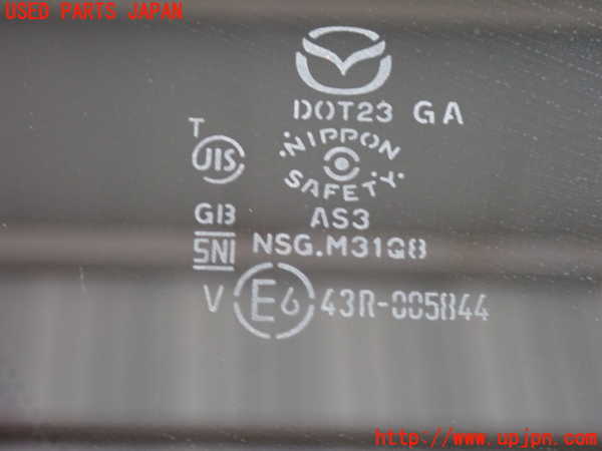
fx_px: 1739
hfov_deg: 19.6
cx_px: 301
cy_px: 226
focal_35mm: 100
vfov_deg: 14.8
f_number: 4.9
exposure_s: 1/25
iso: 1000
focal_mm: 18
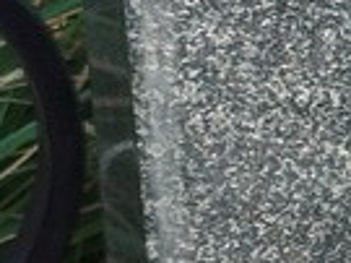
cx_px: 991
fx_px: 1864
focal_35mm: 184
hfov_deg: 9.0
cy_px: 159
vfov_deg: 8.1
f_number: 1.7
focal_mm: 5.31
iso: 50
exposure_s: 1/287
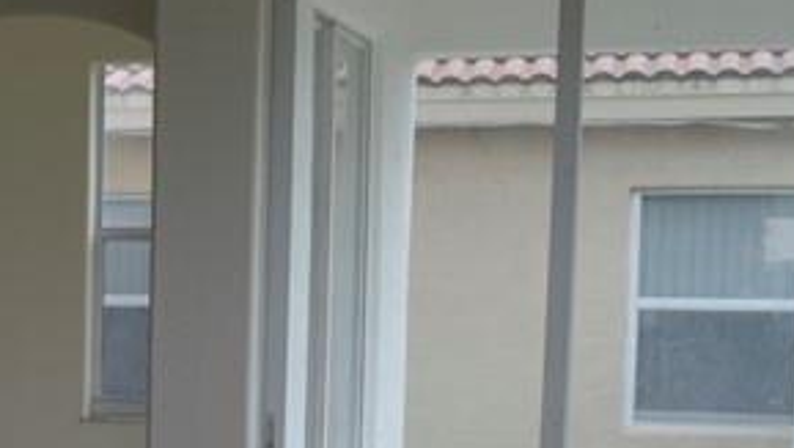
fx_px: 2486
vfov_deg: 10.1
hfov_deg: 15.8
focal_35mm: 118
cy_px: 539
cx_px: -581
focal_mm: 20
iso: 100
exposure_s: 1/80
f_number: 6.3
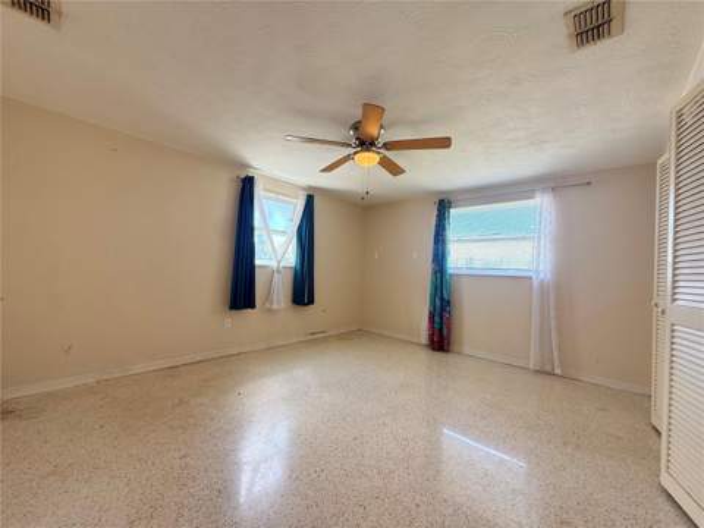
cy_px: 264
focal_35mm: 14
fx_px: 285
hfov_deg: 102.1
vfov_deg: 85.7
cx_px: 352
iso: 64
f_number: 2.2
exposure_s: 1/99
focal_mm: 2.22
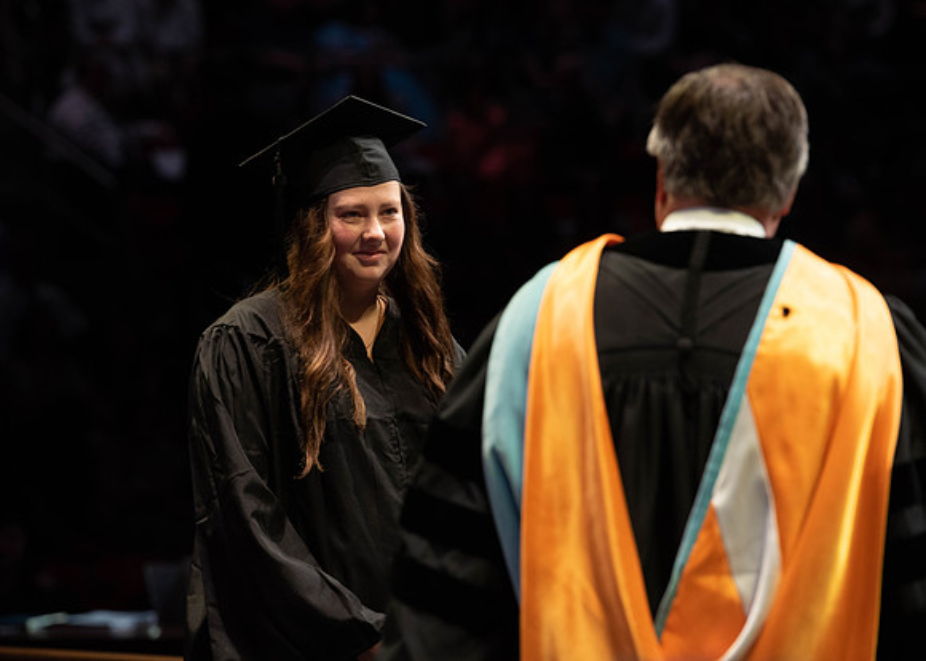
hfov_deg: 10.4
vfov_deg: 7.4
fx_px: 5092
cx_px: 431
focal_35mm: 194
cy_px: 330
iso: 1600
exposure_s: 1/320
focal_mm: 185
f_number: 4.5
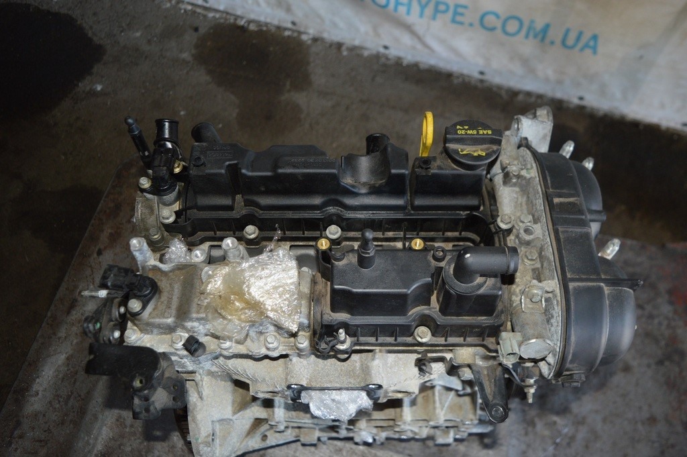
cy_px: 228
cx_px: 344
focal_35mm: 30
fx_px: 572
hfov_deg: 62.0
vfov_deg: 43.5
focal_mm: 20
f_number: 3.8
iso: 560
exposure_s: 1/30
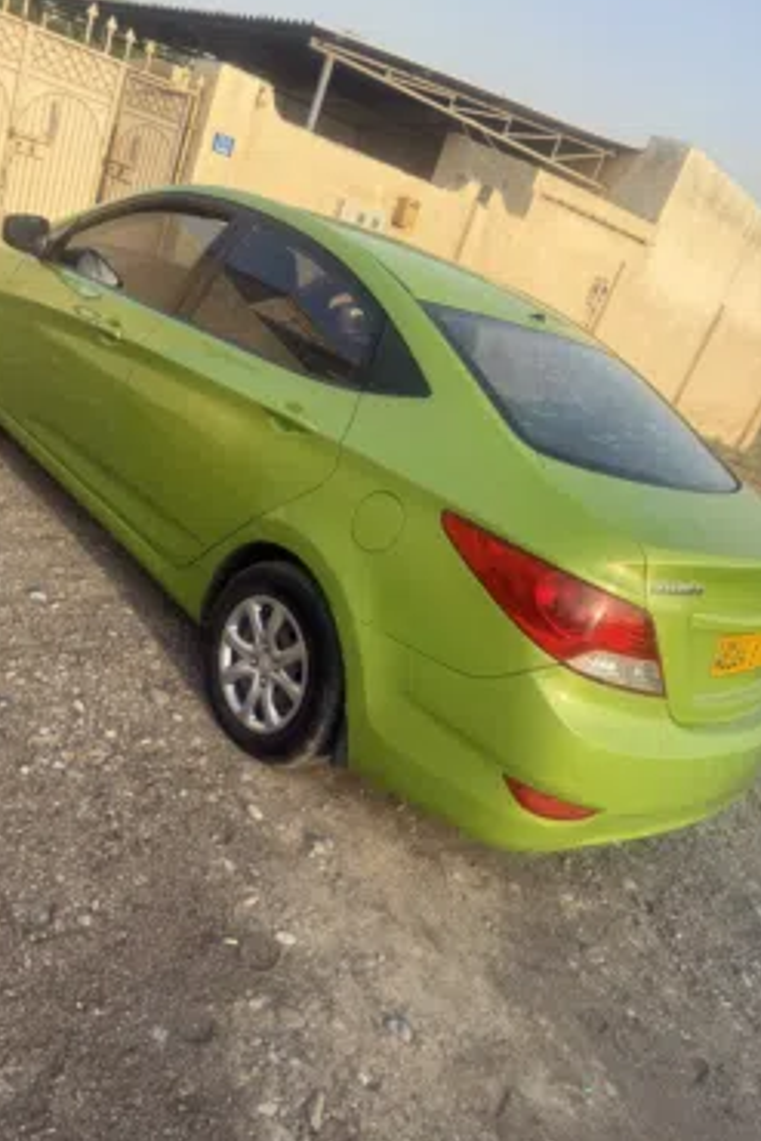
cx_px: 305
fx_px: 855
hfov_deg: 47.7
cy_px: 580
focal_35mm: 27
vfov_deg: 67.4
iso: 80
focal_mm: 6.76
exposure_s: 1/1314
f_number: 1.78
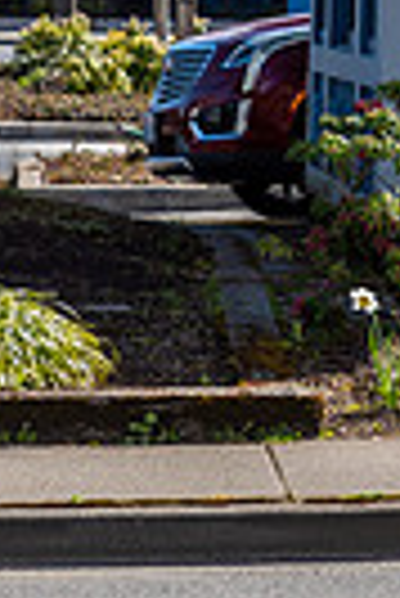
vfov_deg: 7.0
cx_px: 1267
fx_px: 4854
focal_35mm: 292
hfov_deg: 4.5
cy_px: -200
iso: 100
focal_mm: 65
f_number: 7.1
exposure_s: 1/200
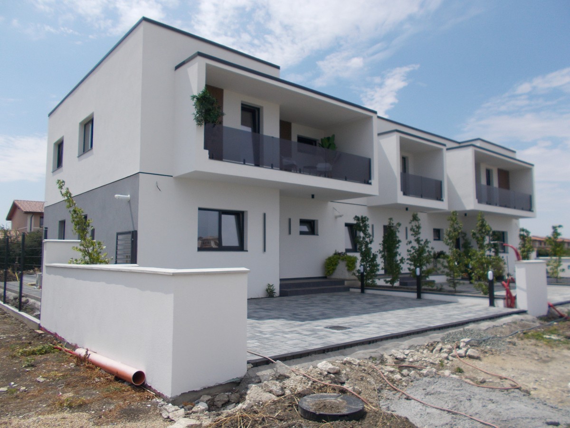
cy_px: 214
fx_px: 428
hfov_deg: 67.3
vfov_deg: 53.1
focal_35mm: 26
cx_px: 285
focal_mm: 4.6
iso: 80
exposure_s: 1/250
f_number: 8
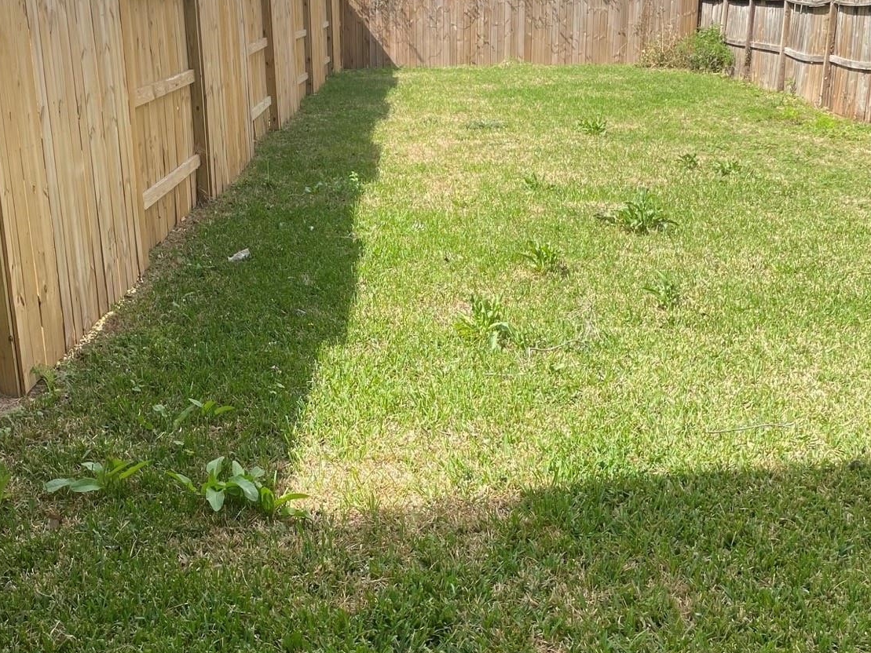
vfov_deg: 46.7
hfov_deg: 59.8
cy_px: 294
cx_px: 382
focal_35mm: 30
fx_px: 755
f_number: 1.6
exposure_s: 1/2020
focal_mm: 4.2
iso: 32
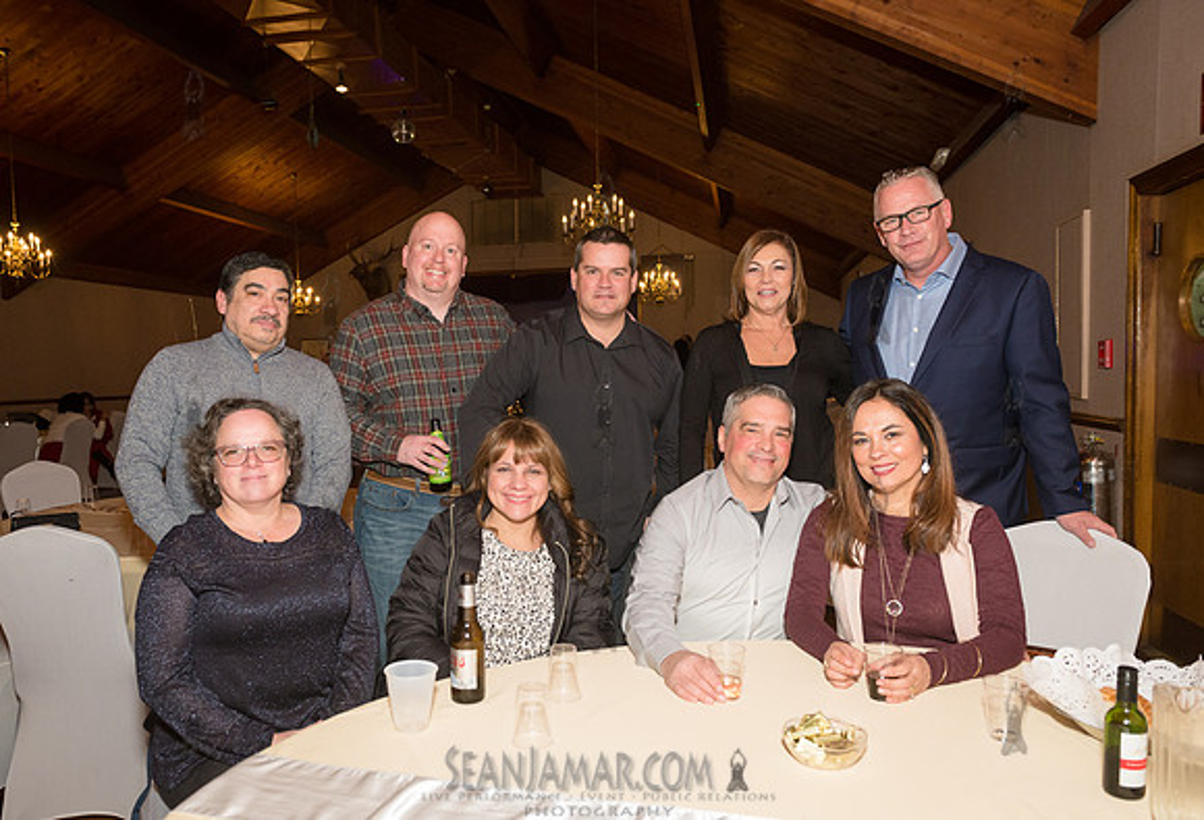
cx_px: 560
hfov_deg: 65.7
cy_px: 430
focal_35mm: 28
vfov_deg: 47.5
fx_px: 931
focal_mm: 26
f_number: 4.5
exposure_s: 1/320
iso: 1600
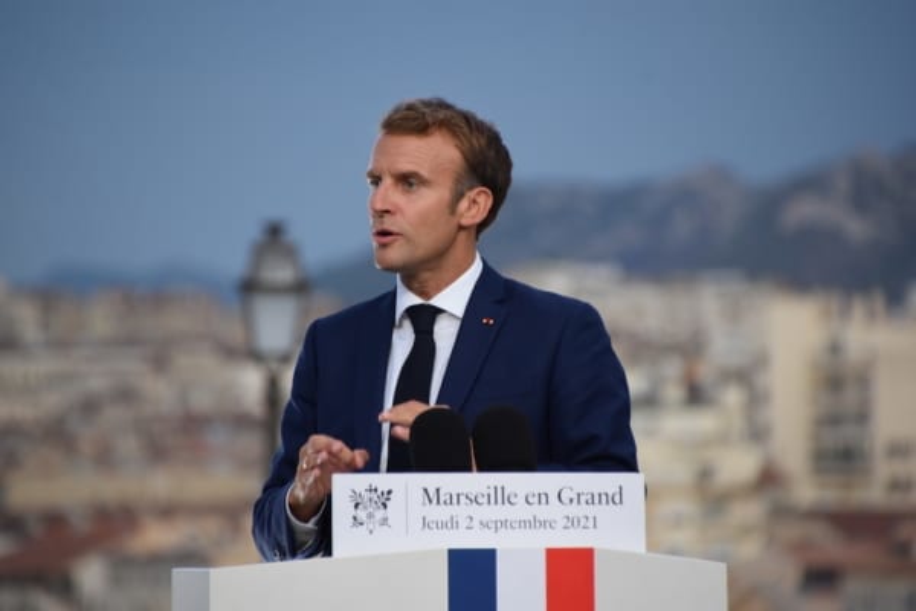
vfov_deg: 3.1
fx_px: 11449
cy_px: 306
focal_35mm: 450
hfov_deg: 4.6
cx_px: 458
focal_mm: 300
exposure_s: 1/500
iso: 500
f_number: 6.3
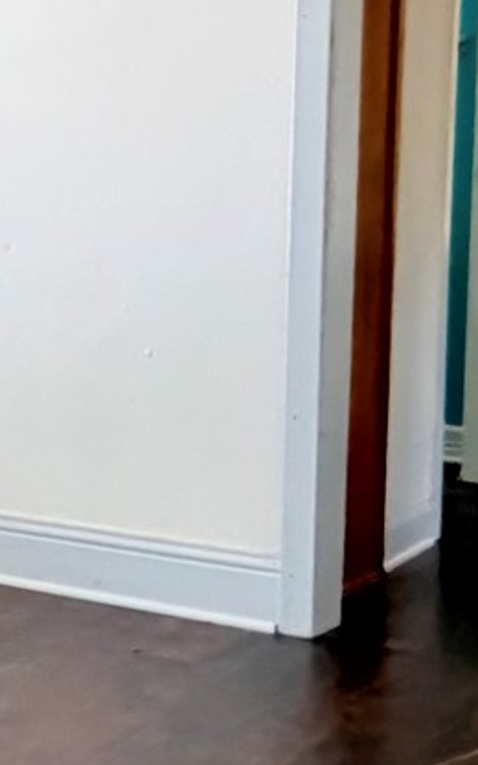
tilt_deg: -3.8
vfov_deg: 28.2
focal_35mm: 73
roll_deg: +1.0
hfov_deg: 13.3
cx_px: -660
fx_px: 1522
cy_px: 316
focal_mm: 2.22
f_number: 2.2
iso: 1250
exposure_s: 1/60
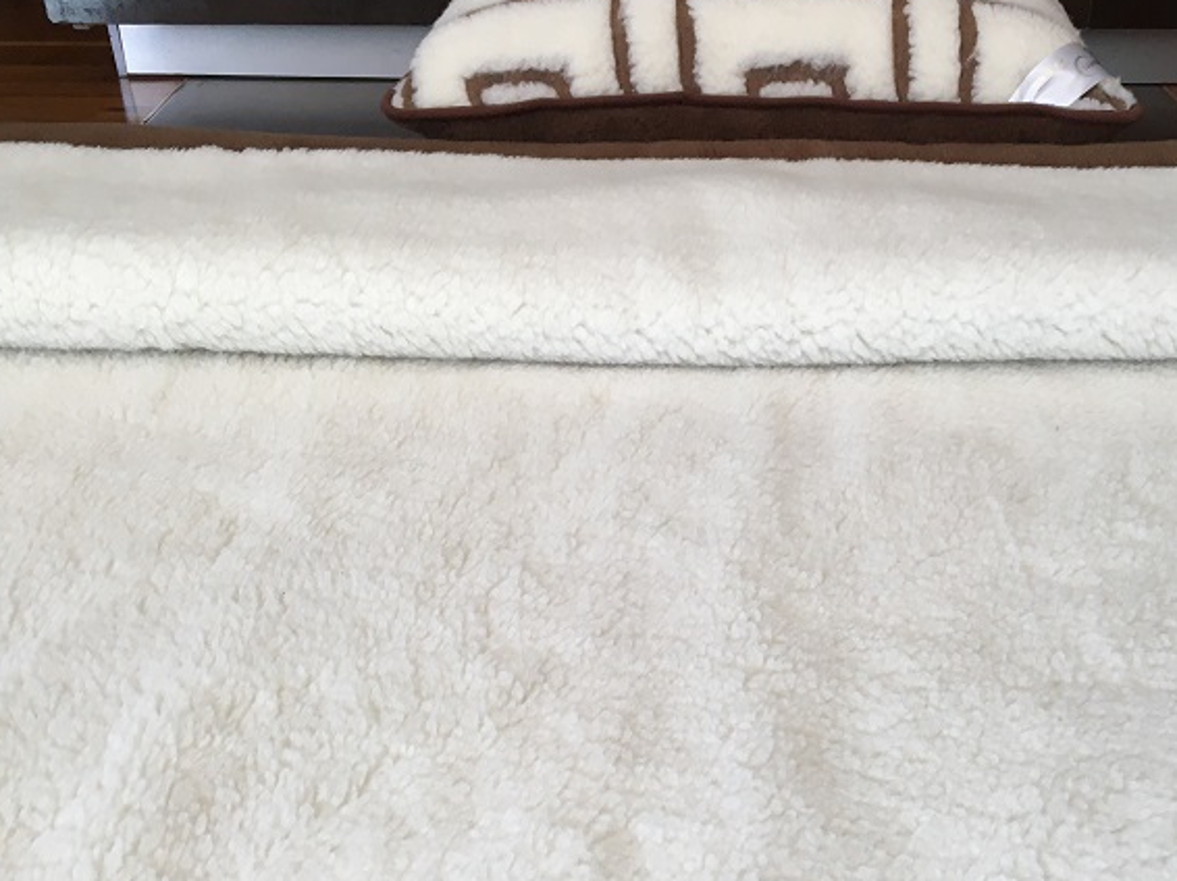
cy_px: 430
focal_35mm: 41
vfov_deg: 35.1
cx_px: 736
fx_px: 1393
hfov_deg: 45.4
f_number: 2.2
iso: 25
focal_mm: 4.15
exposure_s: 1/33
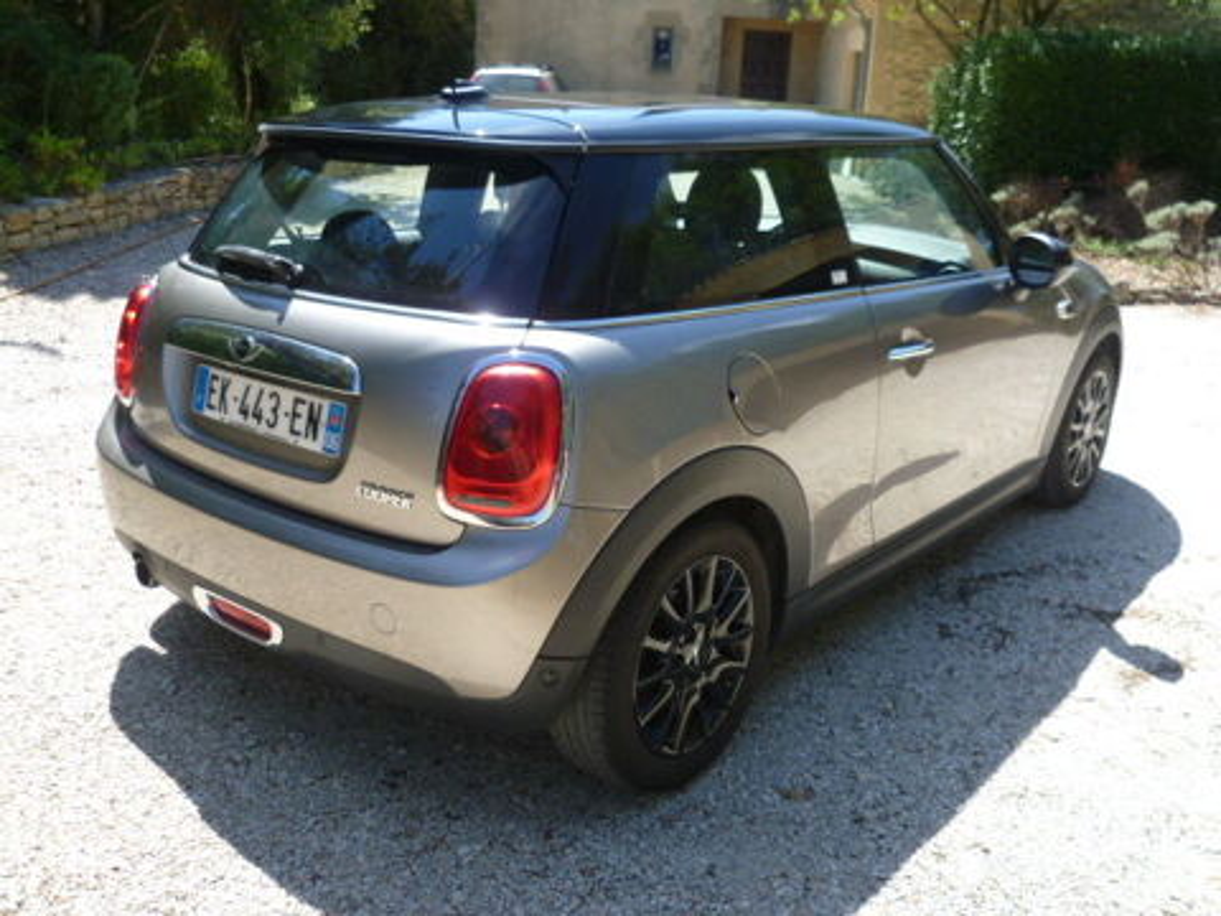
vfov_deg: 41.8
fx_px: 1199
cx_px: 610
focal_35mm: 34
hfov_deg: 54.0
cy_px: 458
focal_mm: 6.1
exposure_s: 1/320
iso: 80
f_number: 3.2
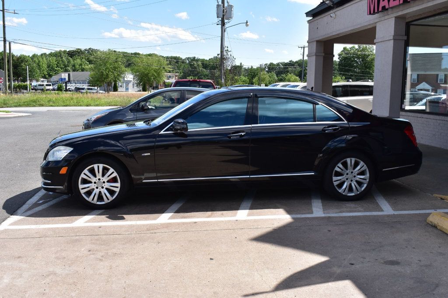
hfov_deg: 51.3
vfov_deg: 35.5
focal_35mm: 38
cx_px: 224
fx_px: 466
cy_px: 149
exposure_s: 1/500
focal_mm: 25
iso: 400
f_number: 11
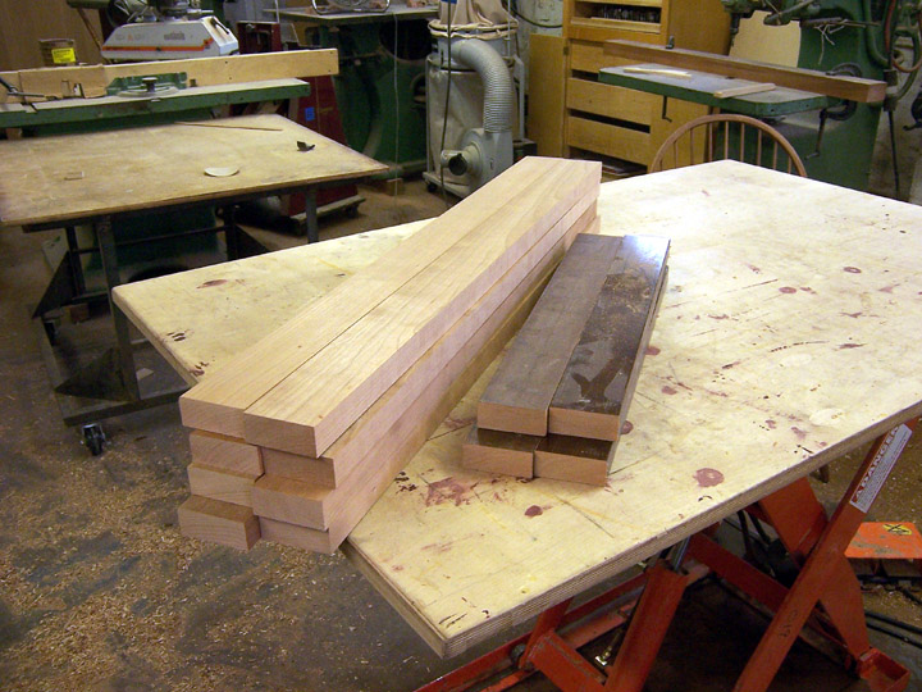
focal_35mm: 33
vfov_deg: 42.9
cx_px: 461
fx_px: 879
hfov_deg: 55.4
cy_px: 346
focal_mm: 5.5
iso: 140
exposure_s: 1/30
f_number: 3.4
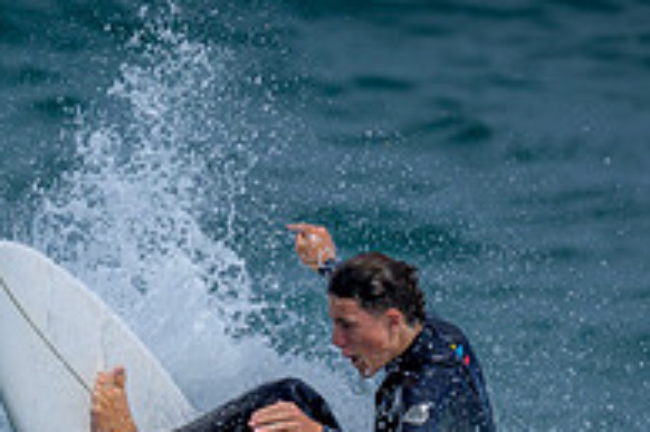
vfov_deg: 0.4
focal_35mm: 3283
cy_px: 475
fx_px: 59225
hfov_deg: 0.6
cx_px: 140
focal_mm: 800
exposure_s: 1/2500
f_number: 6.3
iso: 200
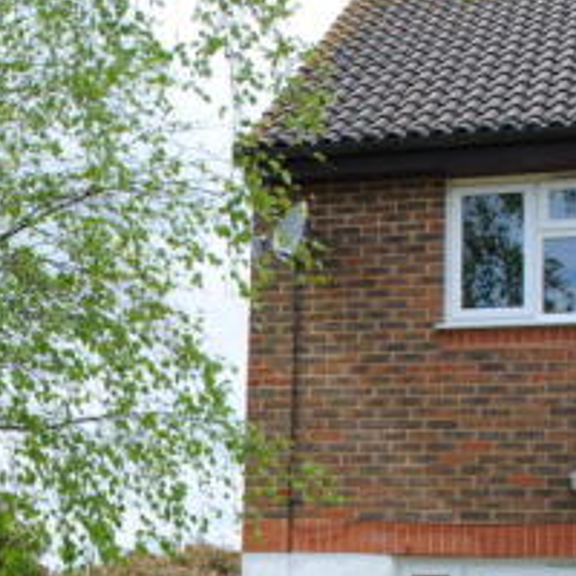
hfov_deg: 20.1
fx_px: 1563
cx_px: -39
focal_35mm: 83
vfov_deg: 20.6
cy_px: 480
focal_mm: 20
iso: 100
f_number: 7.1
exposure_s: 1/200
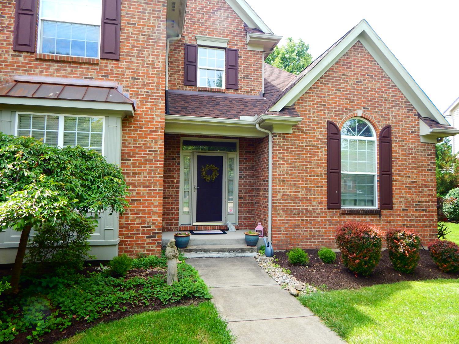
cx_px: 230
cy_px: 172
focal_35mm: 22
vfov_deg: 61.1
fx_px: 292
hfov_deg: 76.4
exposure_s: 1/250
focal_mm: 4
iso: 125
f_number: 3
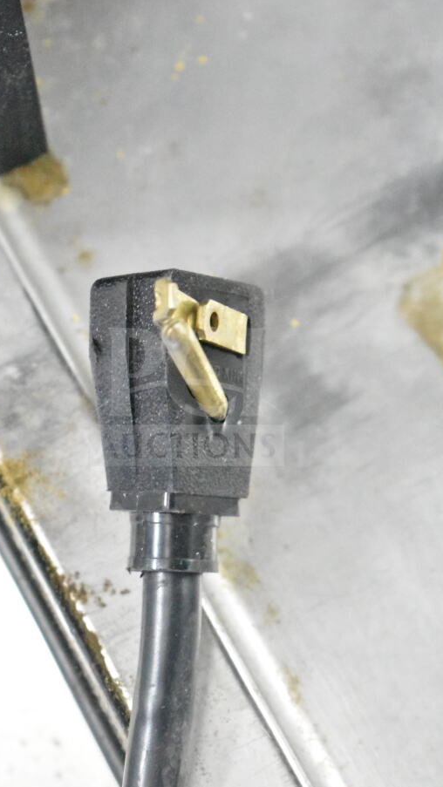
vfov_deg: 24.3
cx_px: 186
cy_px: 397
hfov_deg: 13.8
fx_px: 1828
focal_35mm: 88
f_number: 5.6
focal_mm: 55
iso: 25600
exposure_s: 1/50
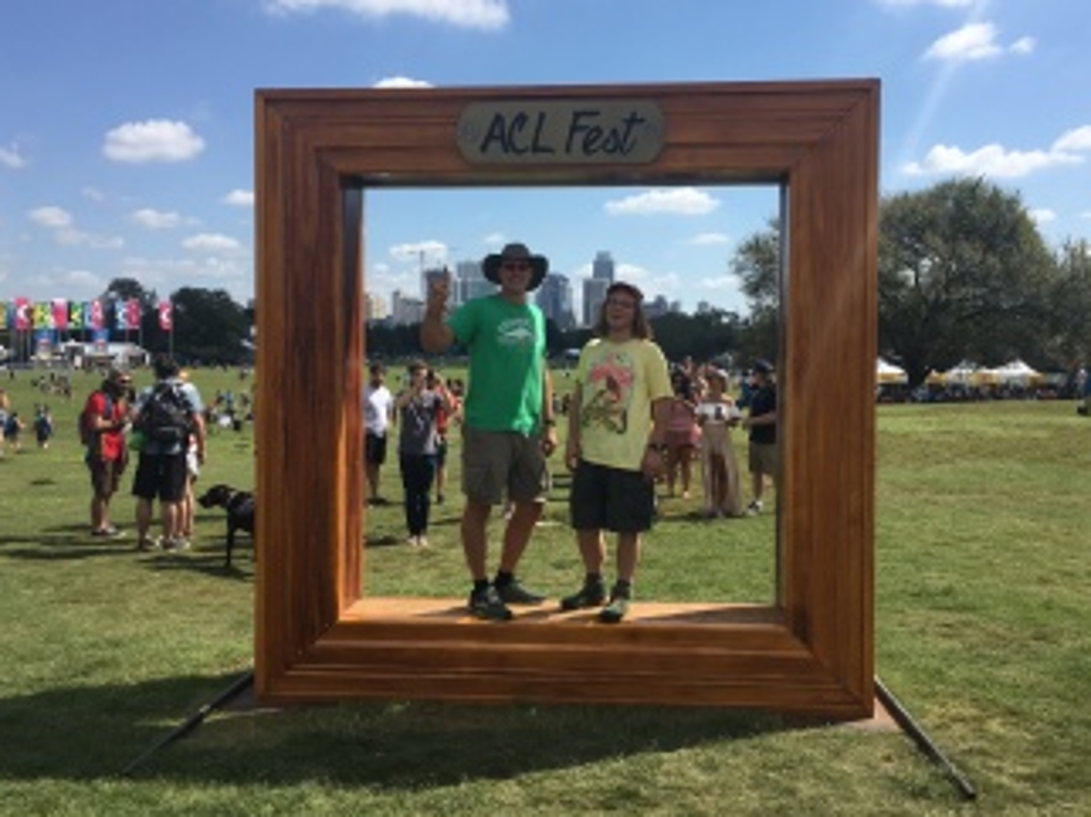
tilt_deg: -1.4
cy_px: 383
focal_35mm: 33
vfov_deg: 42.9
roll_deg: -0.3
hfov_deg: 55.4
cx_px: 576
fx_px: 1039
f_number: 2.2
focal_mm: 4.15
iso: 25
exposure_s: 1/1832
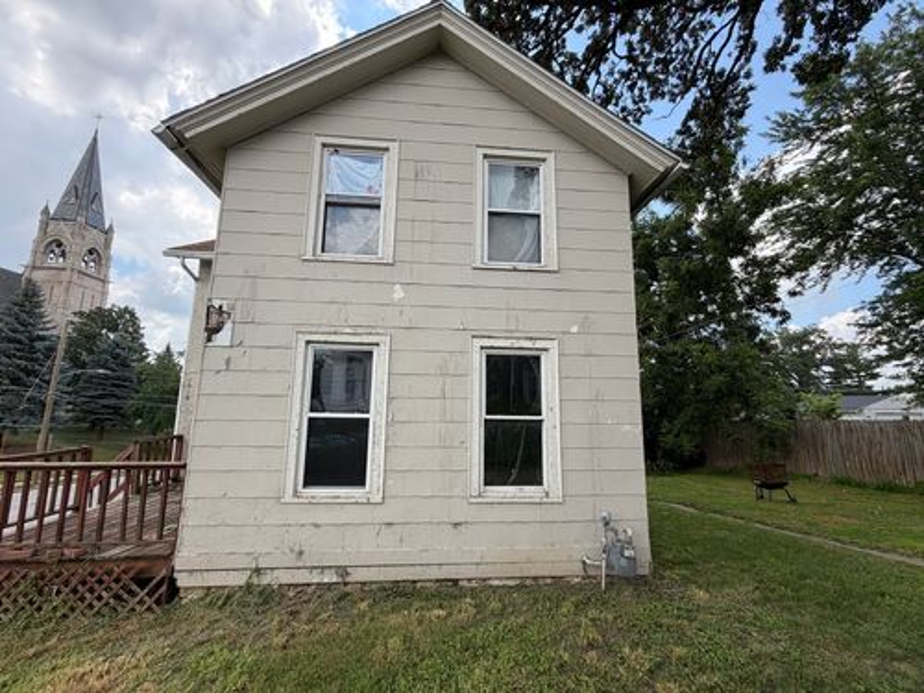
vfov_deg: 85.7
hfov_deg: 102.1
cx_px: 462
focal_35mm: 14
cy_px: 346
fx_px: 374
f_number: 2.2
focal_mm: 2.22
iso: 40
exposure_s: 1/574
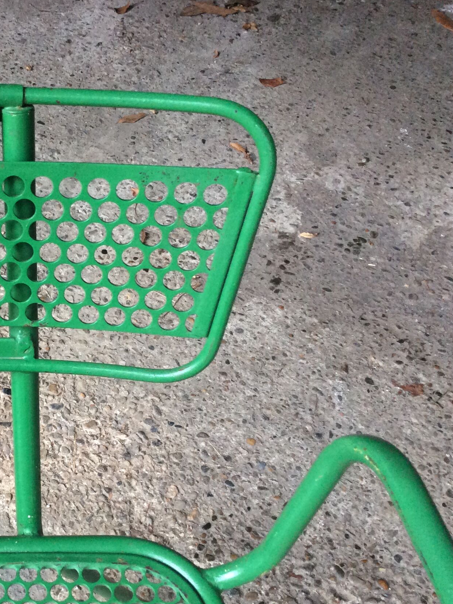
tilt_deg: -50.3
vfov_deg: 38.1
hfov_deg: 27.4
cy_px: 336
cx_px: -3
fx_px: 872
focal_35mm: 50
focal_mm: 3.3
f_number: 2.4
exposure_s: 1/25
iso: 100
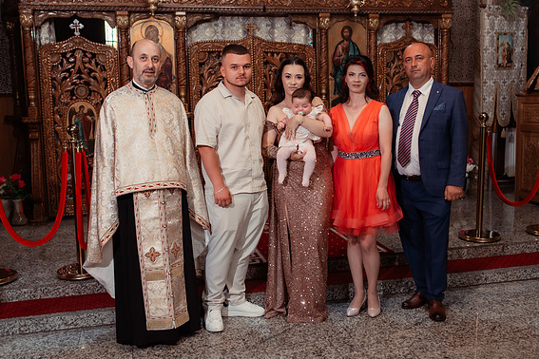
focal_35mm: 40
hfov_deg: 48.4
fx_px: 599
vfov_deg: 33.4
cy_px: 173
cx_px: 284
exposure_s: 1/250
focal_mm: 35
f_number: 2.8
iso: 1600
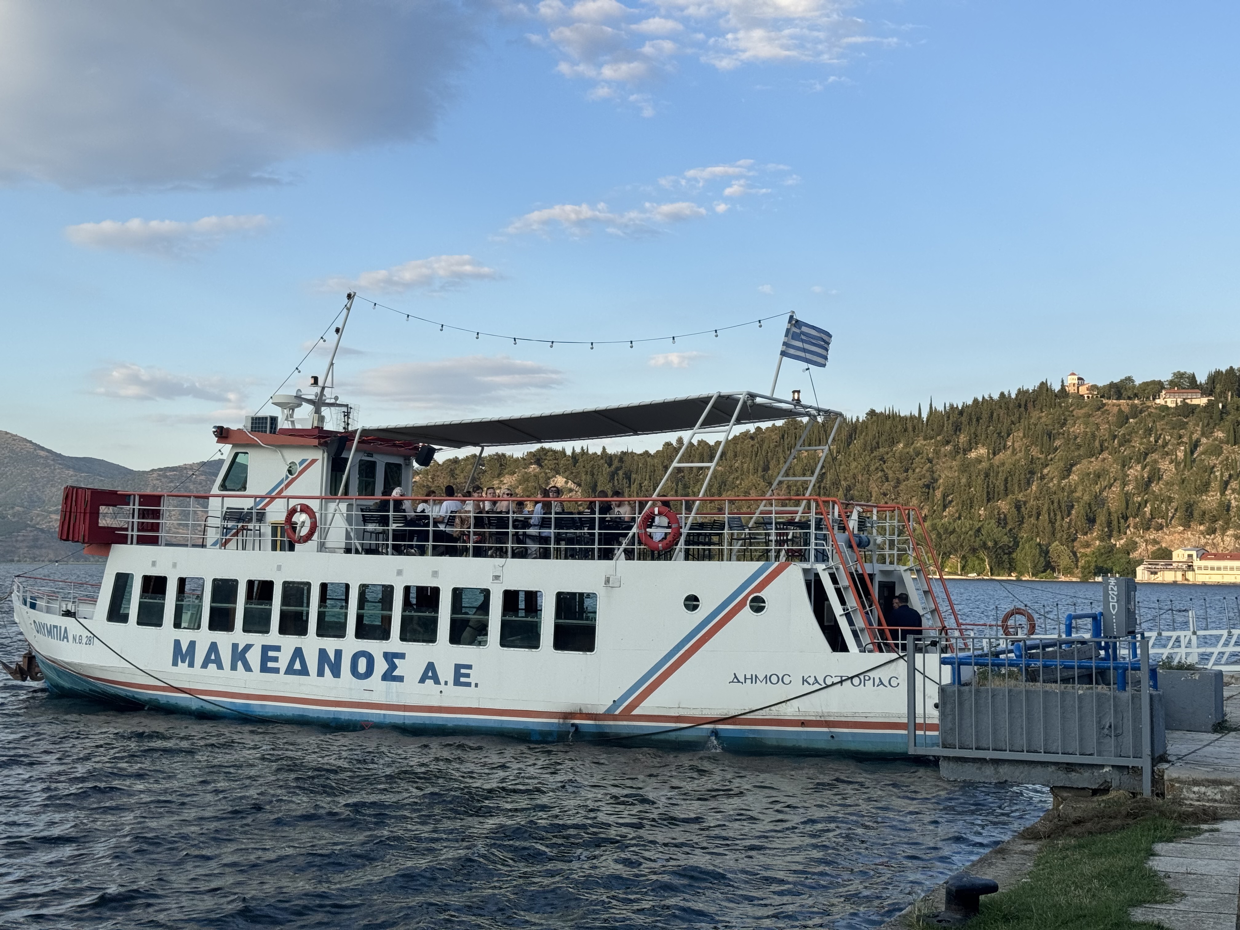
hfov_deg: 39.7
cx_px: 620
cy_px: 465
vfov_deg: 30.3
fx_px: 1719
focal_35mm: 48
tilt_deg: +3.4
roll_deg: -0.9
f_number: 1.78
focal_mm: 6.76
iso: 64
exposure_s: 1/2110
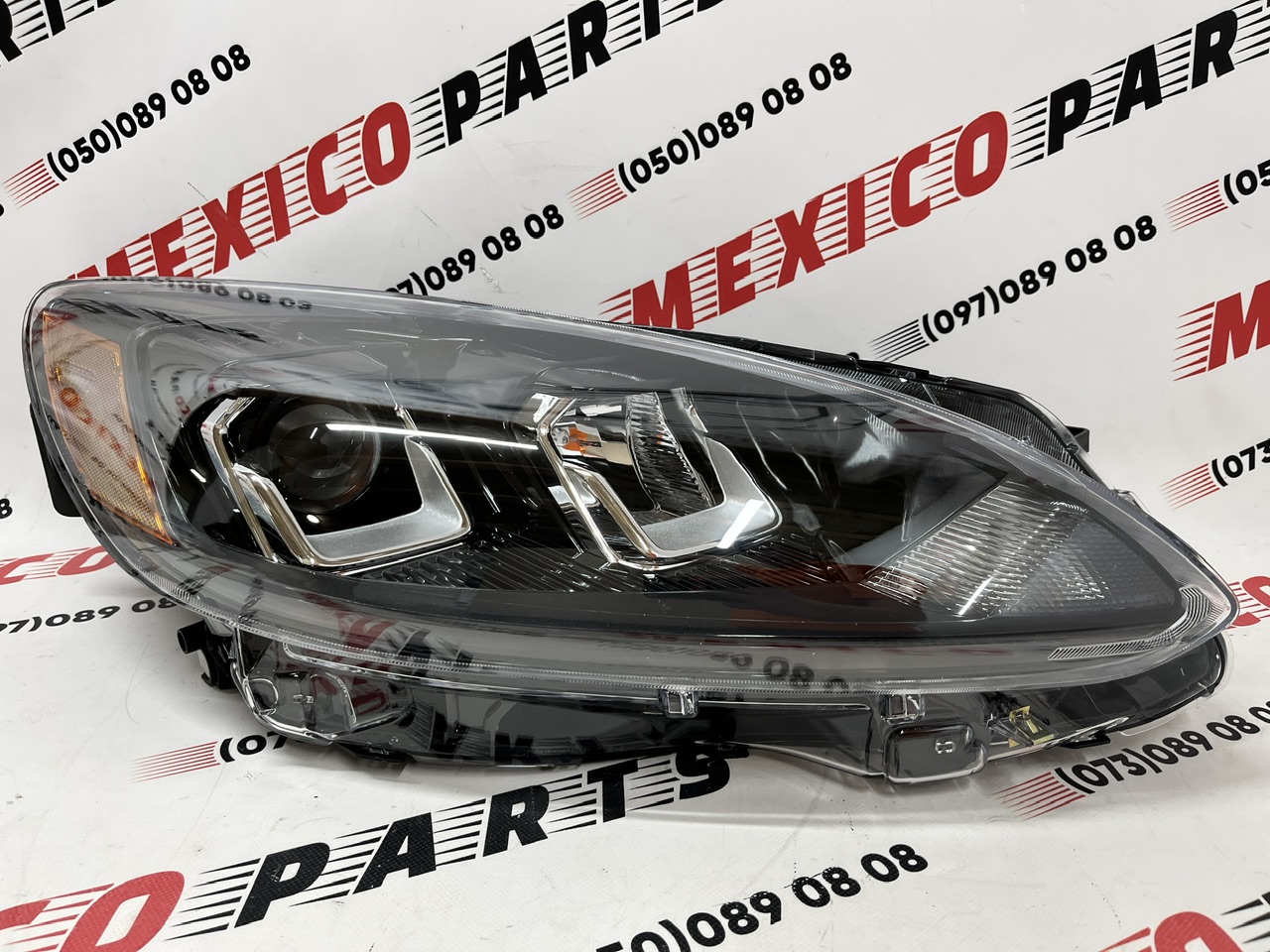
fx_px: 954
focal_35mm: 26
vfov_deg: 53.1
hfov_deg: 67.3
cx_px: 635
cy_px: 476
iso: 125
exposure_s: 1/100
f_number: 1.6
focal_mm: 5.1
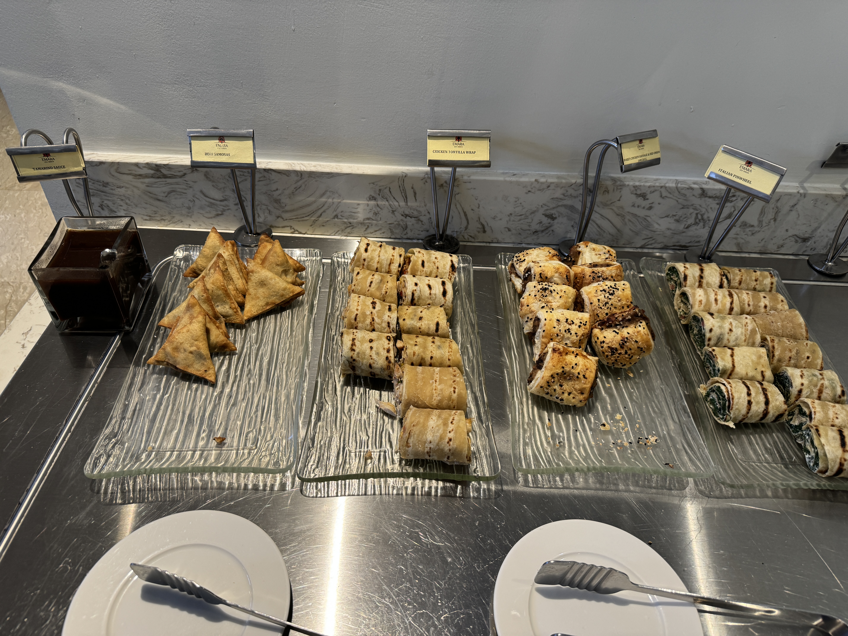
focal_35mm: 24
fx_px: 588
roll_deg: -3.8
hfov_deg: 71.6
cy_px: 318
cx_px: 424
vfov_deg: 56.8
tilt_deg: -42.5
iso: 125
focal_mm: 6.86
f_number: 1.78
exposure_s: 1/50
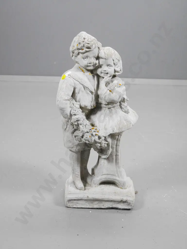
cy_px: 124
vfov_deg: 42.9
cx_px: 94
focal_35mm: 44
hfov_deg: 32.9
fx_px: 317
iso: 3200
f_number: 5.6
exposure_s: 1/125
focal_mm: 22
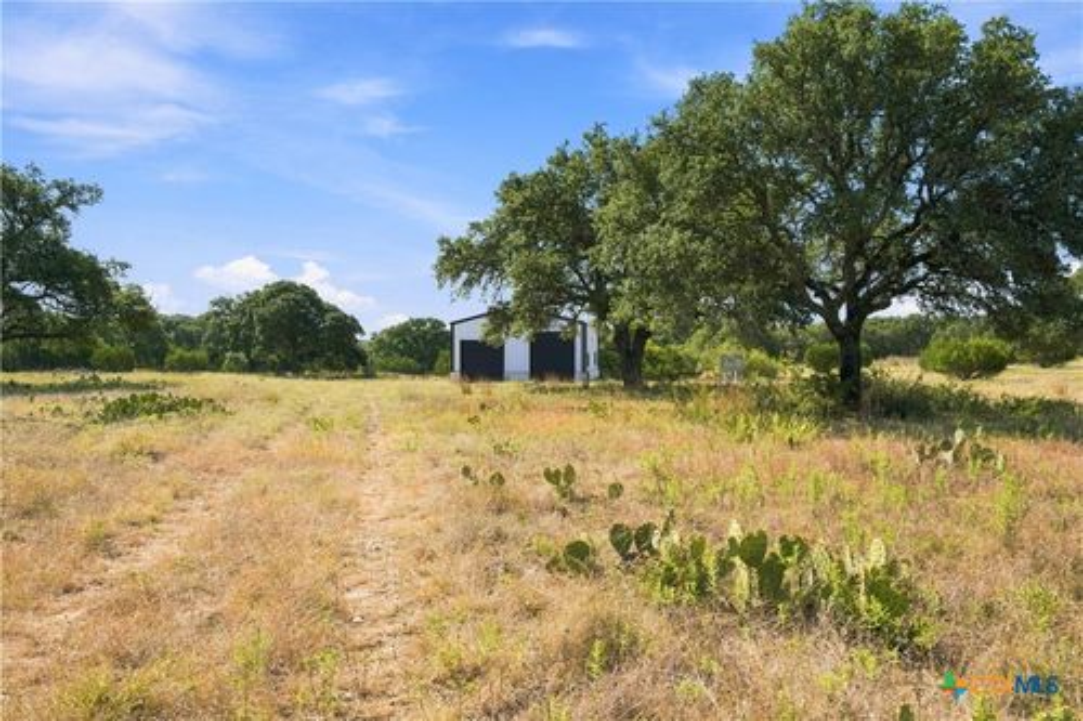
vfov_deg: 43.6
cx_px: 542
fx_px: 902
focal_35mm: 30
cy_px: 360
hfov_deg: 61.9
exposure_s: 1/4000
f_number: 7.1
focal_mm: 30
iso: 100
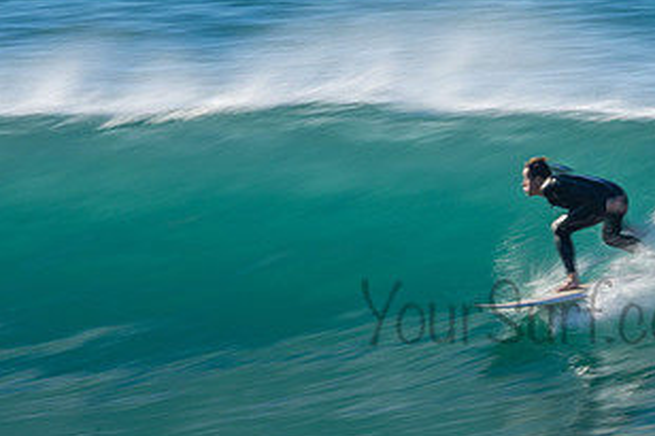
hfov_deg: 1.5
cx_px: 581
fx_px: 25712
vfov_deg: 1.0
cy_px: 295
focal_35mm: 1414
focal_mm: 500
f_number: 20
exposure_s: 1/40
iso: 100
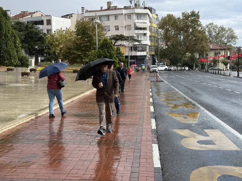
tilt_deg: -6.3
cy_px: 90
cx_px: 121
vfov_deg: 30.3
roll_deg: +1.5
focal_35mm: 48
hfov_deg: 39.7
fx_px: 336
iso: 80
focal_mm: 6.76
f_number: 1.78
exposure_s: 1/2865
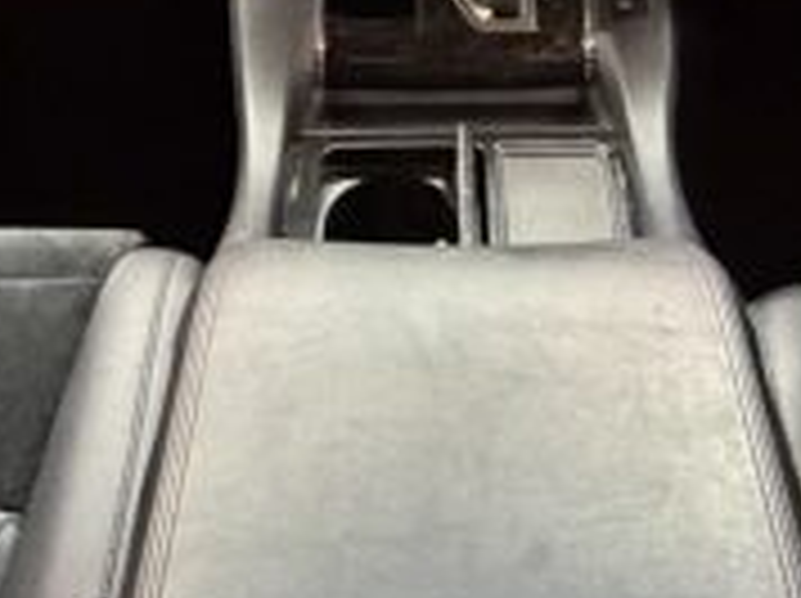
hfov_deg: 30.8
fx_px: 1456
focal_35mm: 63
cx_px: 432
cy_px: -81
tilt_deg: -31.5
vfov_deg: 21.8
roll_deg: +1.4
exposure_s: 1/53
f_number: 2.2
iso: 800
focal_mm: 2.22
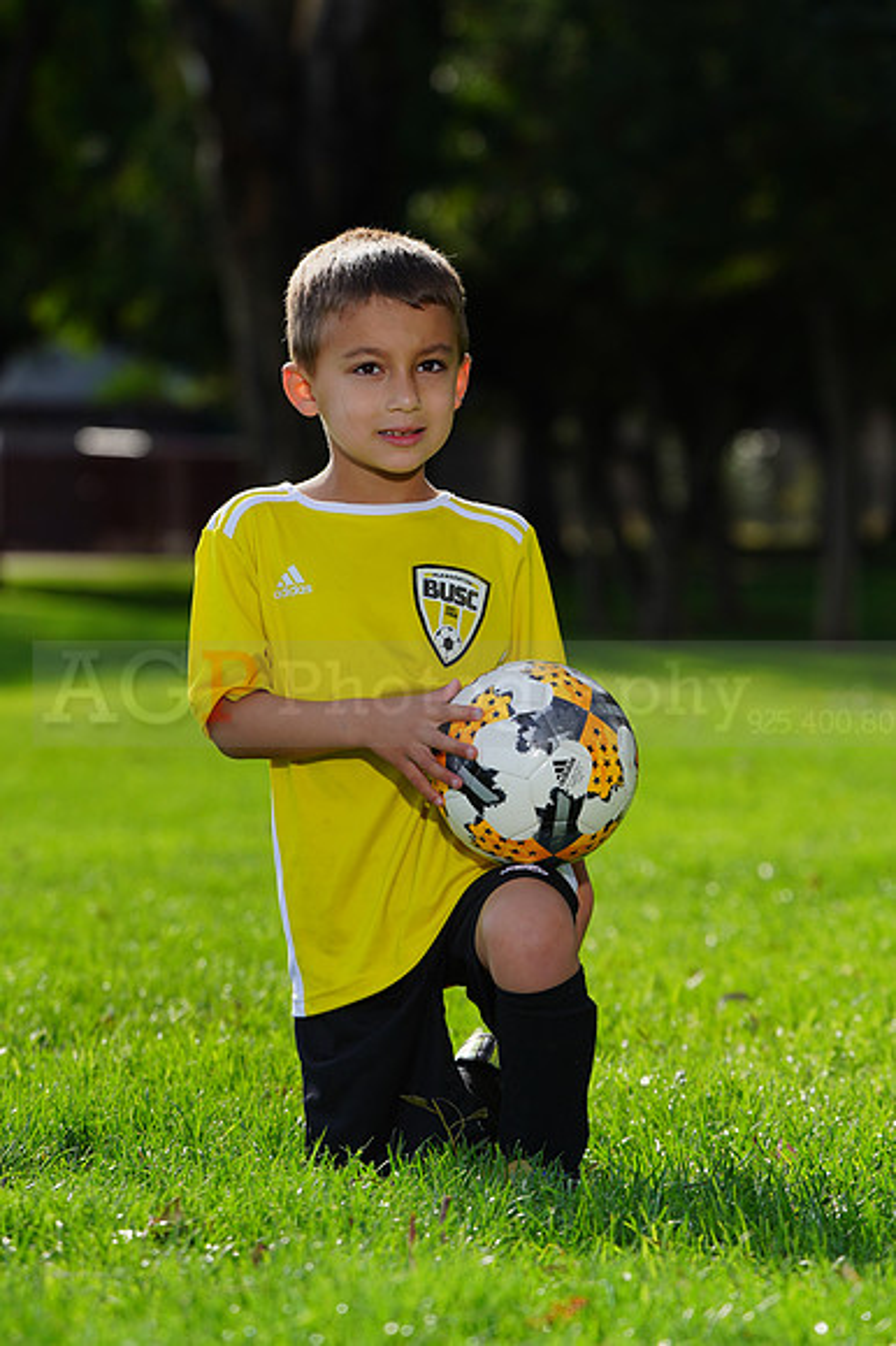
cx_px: 448
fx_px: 8260
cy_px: 673
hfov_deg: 6.2
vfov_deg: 9.3
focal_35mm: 221
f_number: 8
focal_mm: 221
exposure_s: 1/200
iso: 100
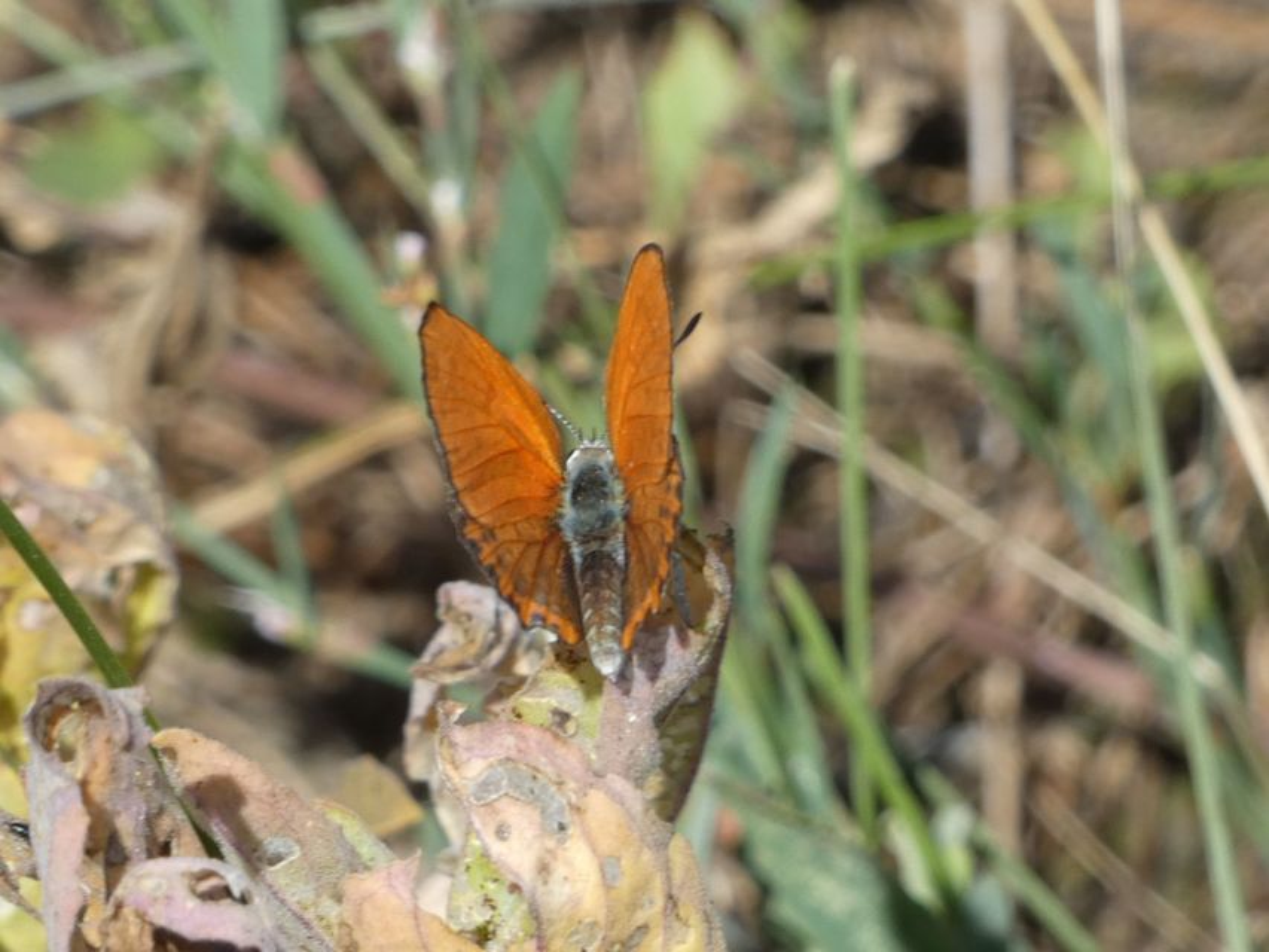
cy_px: 476
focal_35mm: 400
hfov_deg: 5.0
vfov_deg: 3.7
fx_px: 14666
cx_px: 634
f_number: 5.6
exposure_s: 1/125
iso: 80
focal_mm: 71.7
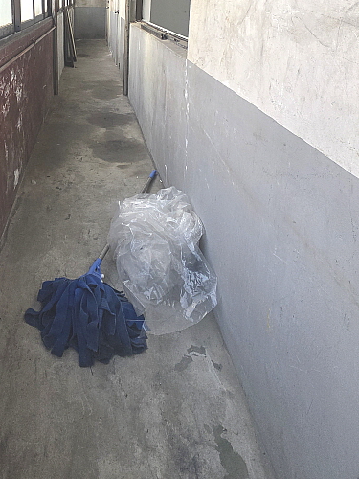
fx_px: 360
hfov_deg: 50.8
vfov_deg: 60.8
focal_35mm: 26
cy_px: 84
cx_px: 88
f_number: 1.9
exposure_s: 1/359
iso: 64
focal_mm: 2.2
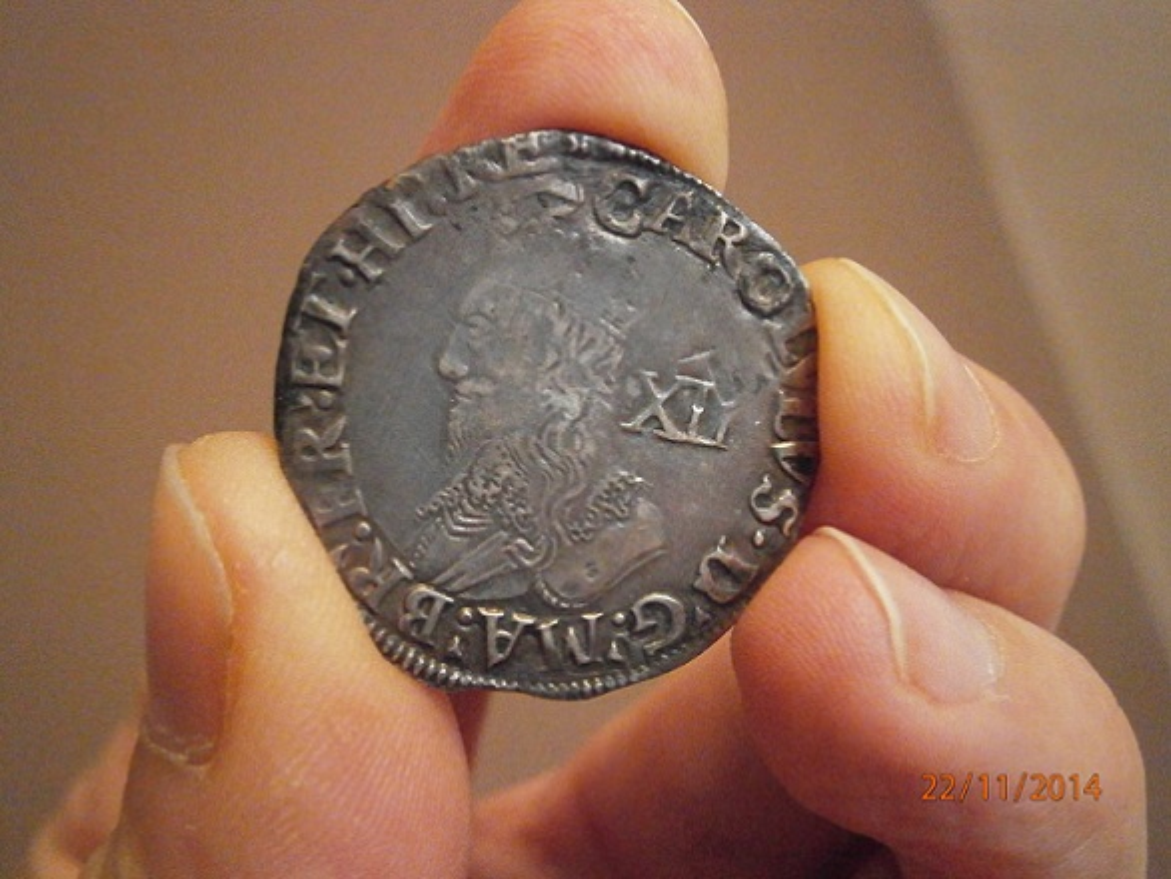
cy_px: 440
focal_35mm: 47
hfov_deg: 40.4
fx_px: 1591
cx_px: 586
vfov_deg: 30.9
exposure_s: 1/20
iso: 1600
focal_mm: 8.3
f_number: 3.4
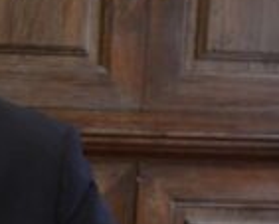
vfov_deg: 11.4
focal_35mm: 135
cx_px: -372
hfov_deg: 11.8
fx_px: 1116
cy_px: 180
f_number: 5.6
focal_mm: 27
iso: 4000
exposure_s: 1/125
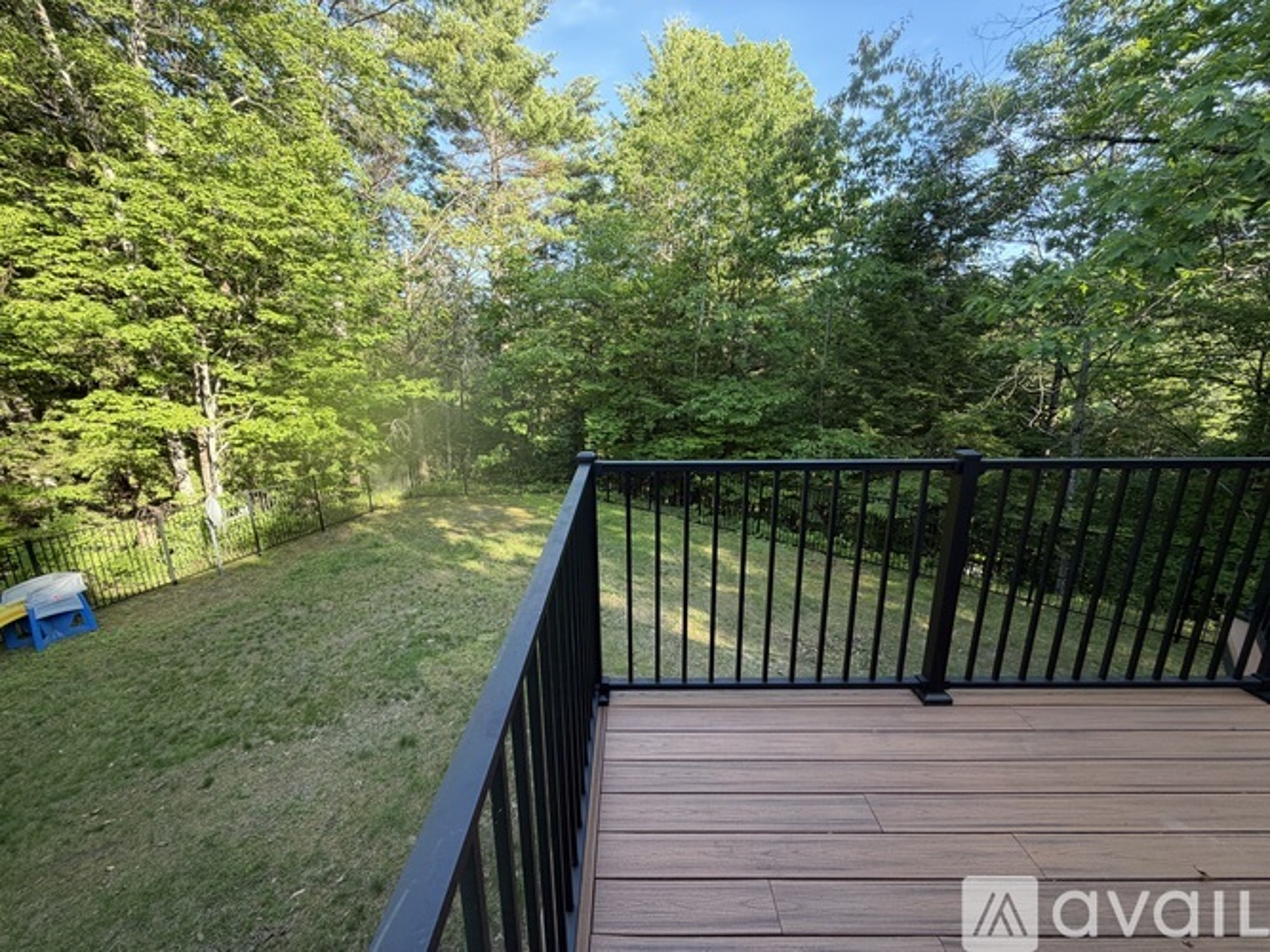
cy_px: 476
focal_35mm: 14
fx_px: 514
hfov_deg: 102.1
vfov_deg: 85.7
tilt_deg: -13.6
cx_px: 635
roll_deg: +0.3
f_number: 2.2
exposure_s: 1/121
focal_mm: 2.22
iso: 64
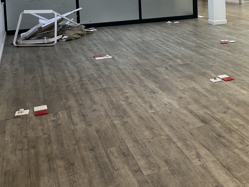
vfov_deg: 25.2
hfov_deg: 31.8
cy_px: -4
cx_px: 258
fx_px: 396
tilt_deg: -5.9
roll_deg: +1.3
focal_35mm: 55
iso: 125
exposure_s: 1/100
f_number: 1.6
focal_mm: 5.1
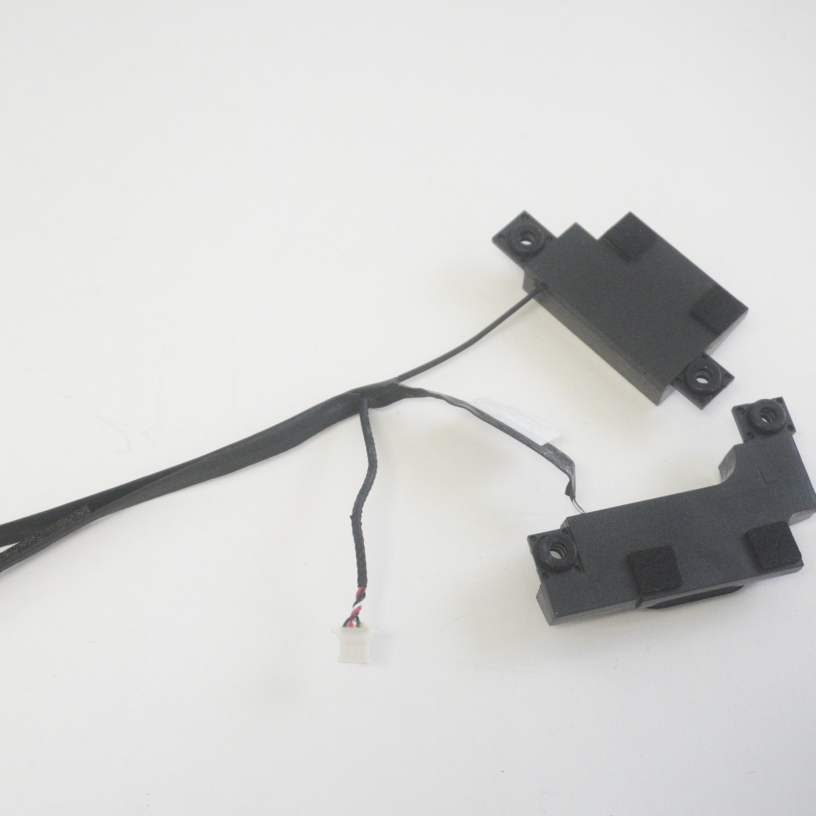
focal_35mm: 56
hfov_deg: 30.7
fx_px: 1484
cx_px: 327
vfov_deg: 30.7
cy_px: 408
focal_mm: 29
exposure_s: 1/250
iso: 5000
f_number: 5.6
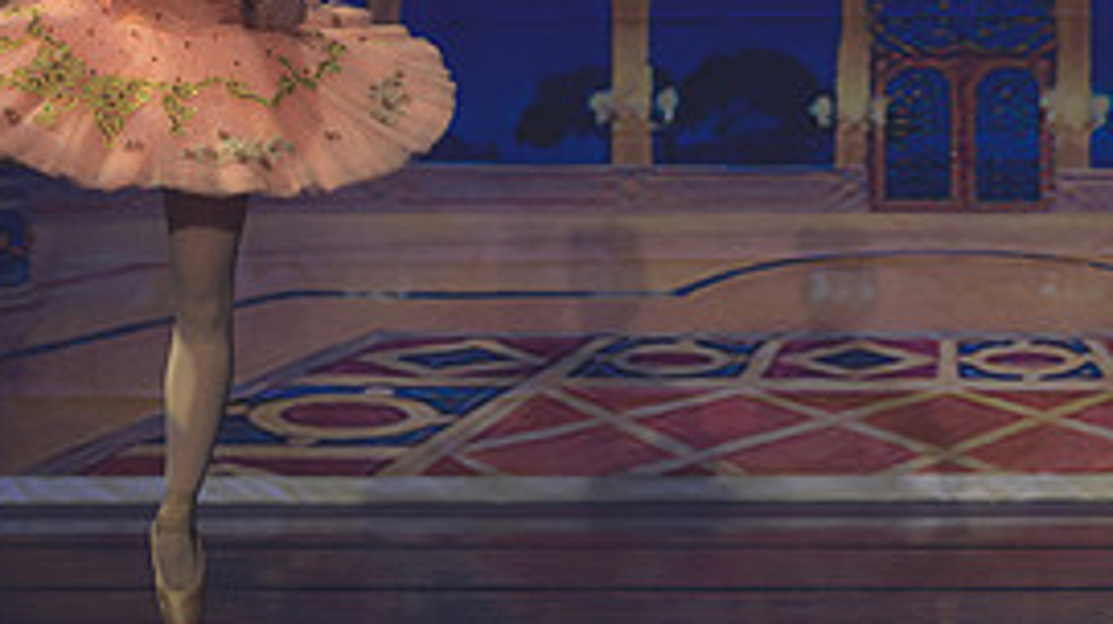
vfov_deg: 7.0
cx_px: 920
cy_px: 295
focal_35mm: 173
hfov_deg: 12.4
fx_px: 5102
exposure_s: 1/320
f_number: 2.8
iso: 400
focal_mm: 70
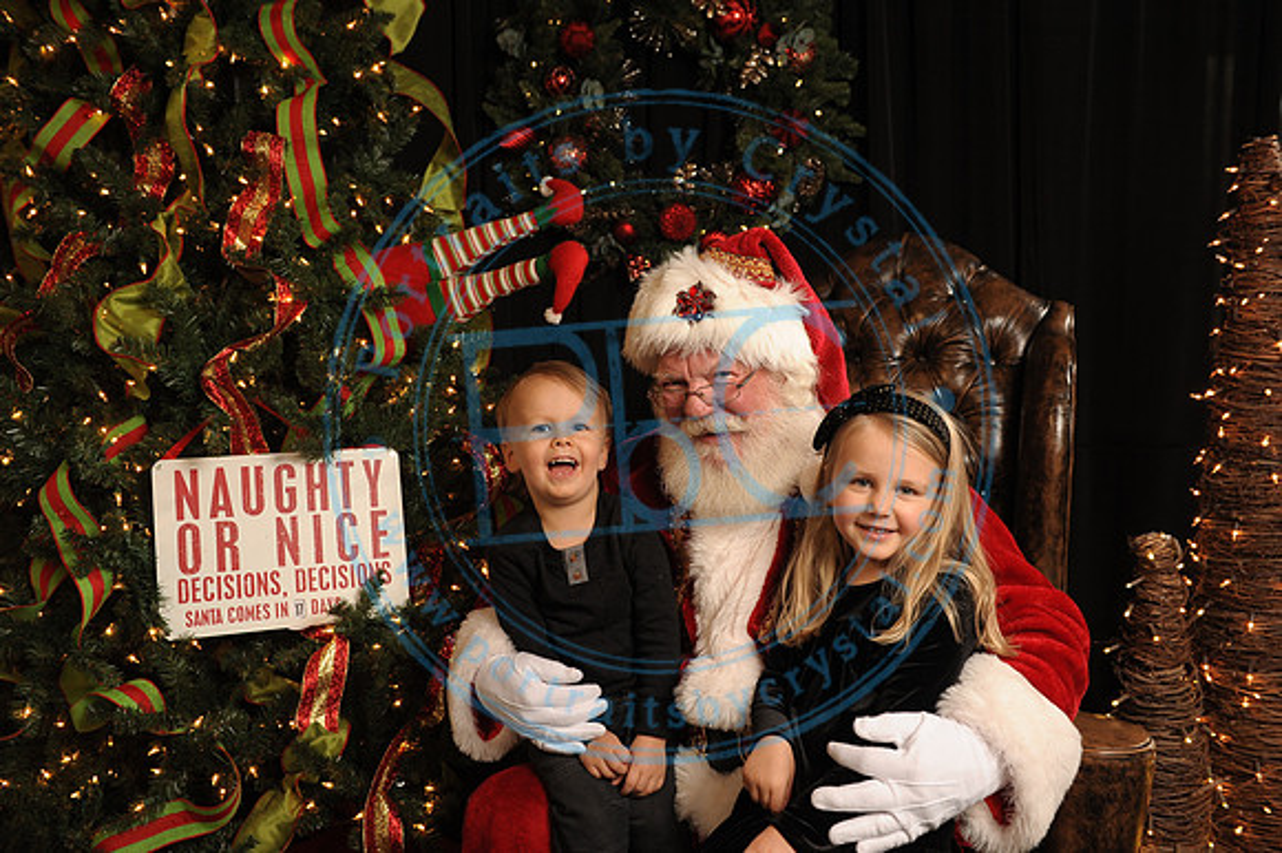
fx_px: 1139
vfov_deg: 41.1
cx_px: 641
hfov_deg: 58.7
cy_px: 426
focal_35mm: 32
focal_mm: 32
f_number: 5
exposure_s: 1/125
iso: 1000
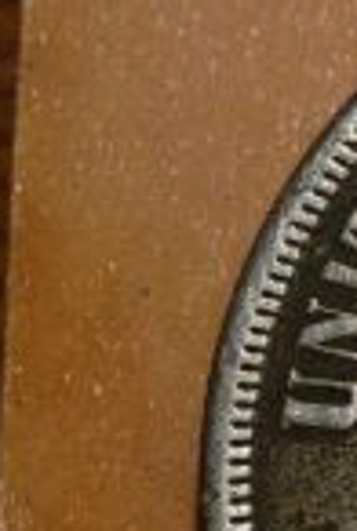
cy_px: 475
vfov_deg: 12.7
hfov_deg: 8.0
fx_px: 2369
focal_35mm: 160
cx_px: 827
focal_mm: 7.6
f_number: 4.1
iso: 320
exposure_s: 1/30
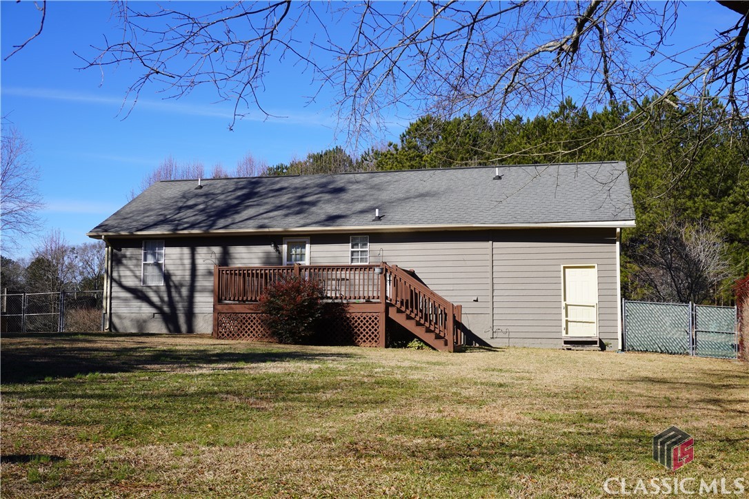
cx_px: 374
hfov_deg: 51.3
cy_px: 250
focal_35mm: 38
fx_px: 780
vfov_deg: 35.5
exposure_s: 1/125
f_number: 11
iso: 100
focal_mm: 25
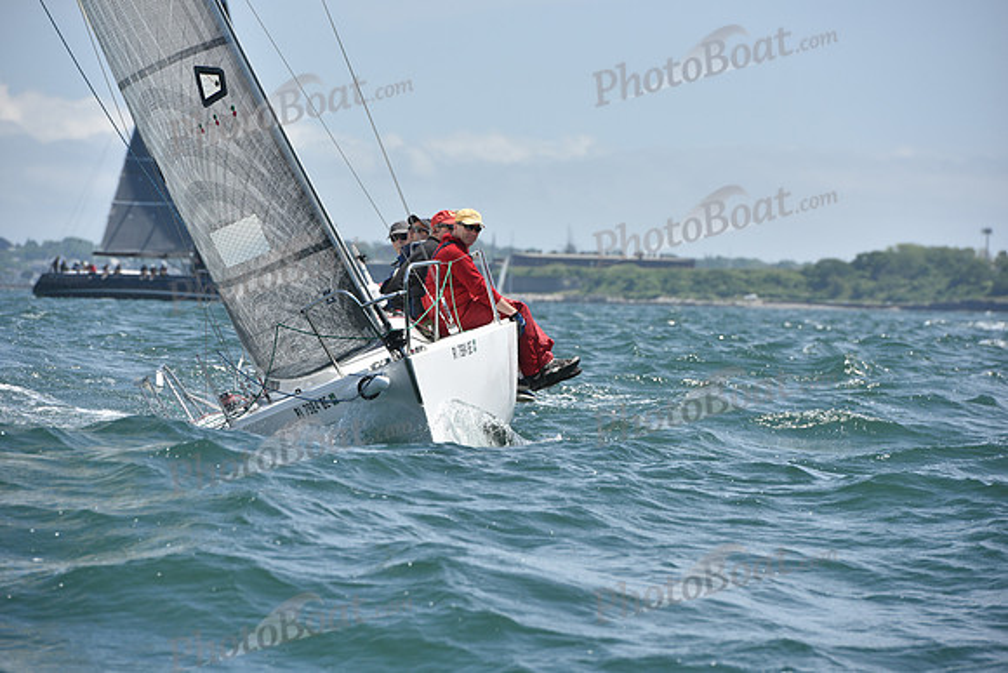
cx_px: 504
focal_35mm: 195
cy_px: 336
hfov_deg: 10.5
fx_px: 5461
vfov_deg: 7.0
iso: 250
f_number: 7.1
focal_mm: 195
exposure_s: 1/1250
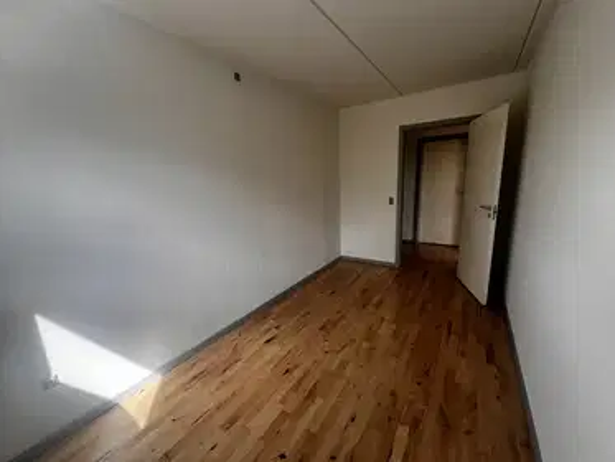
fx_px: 231
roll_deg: +2.4
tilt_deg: -11.4
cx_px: 308
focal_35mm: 13
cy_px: 231
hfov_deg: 106.2
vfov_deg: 89.9
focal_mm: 1.57
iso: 32
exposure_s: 1/129
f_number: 1.8
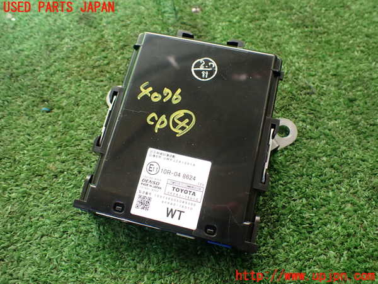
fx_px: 328
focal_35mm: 30
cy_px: 142
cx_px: 189
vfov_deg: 46.8
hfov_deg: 60.0
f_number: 2.3
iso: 200
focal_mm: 5.4
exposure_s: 1/125
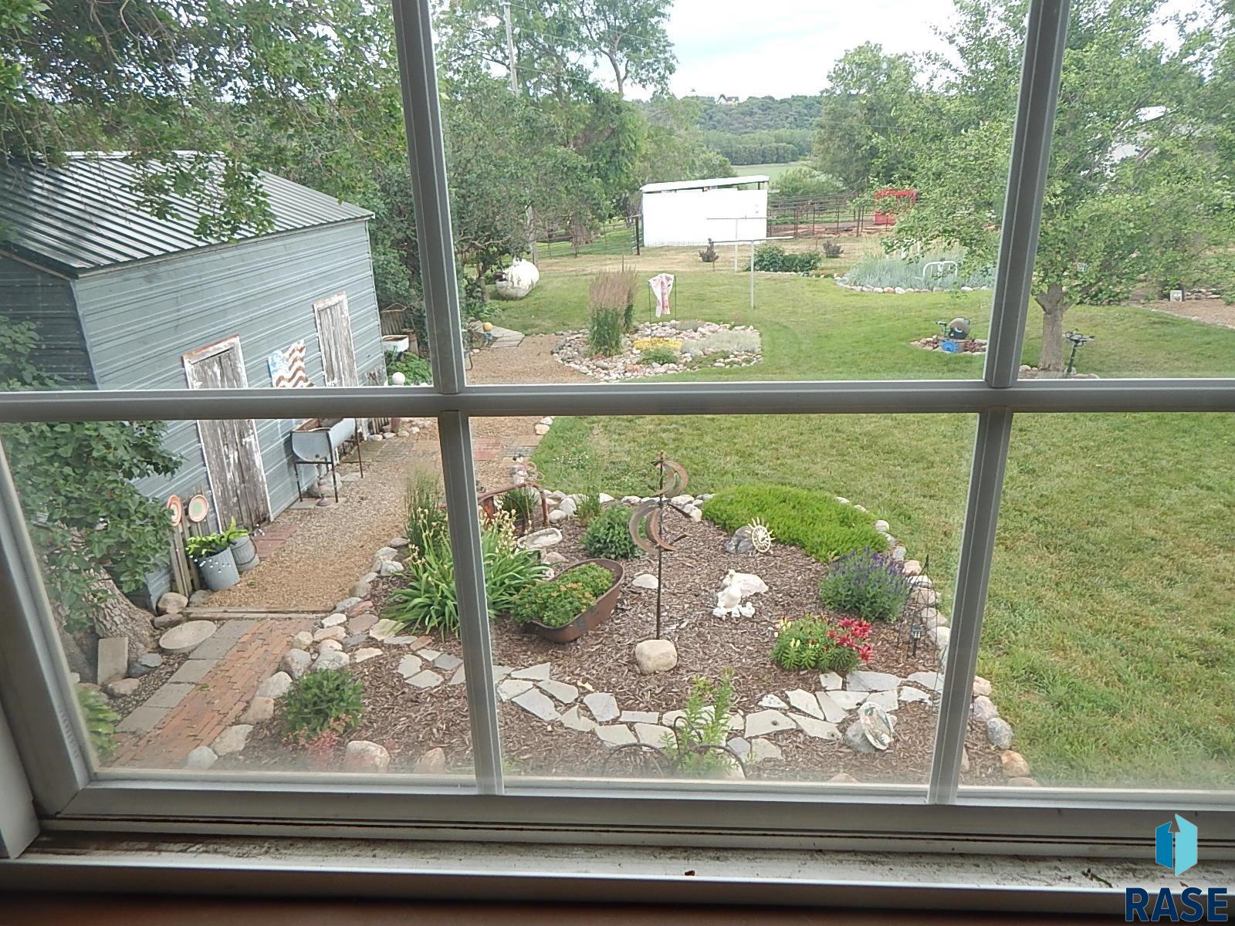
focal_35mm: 22
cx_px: 618
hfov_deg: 76.4
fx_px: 785
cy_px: 463
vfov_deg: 61.1
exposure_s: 1/100
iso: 125
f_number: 3
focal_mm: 4
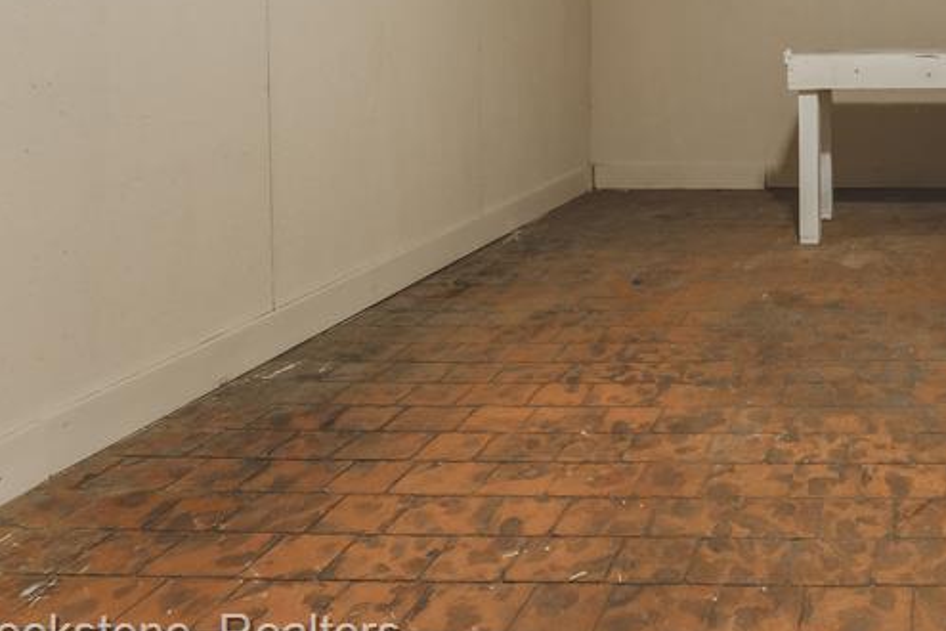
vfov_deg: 37.4
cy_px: 15
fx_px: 836
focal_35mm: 32
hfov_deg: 49.7
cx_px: 915
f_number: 18
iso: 250
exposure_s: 1.3
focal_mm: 15.4
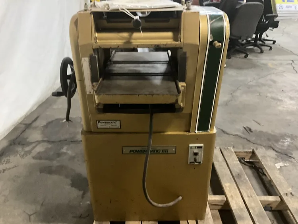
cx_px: 149
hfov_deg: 61.6
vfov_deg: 48.3
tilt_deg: -27.5
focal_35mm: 29
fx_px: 250
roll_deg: -0.1
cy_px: 112
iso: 500
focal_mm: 3
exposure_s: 1/30
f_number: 1.8
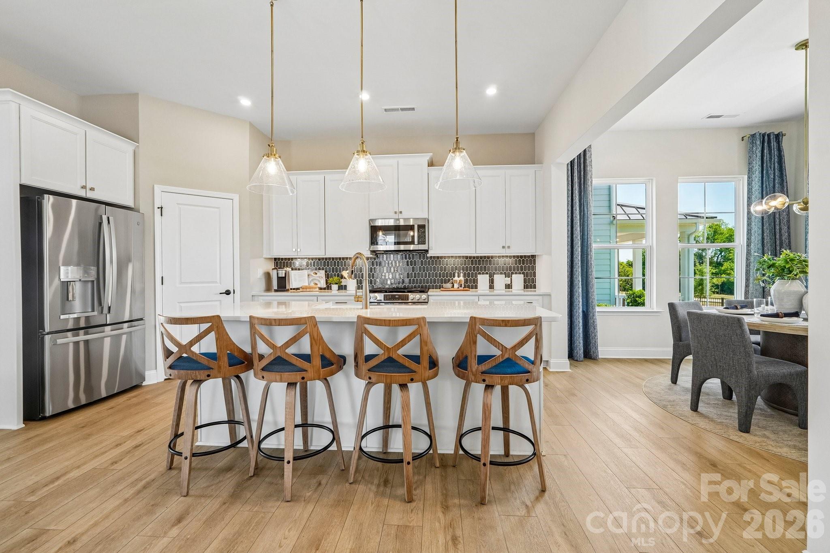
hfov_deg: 100.4
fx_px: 346
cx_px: 415
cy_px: 276
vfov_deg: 77.3
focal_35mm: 15
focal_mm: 10
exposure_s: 1/15
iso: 400
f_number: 8
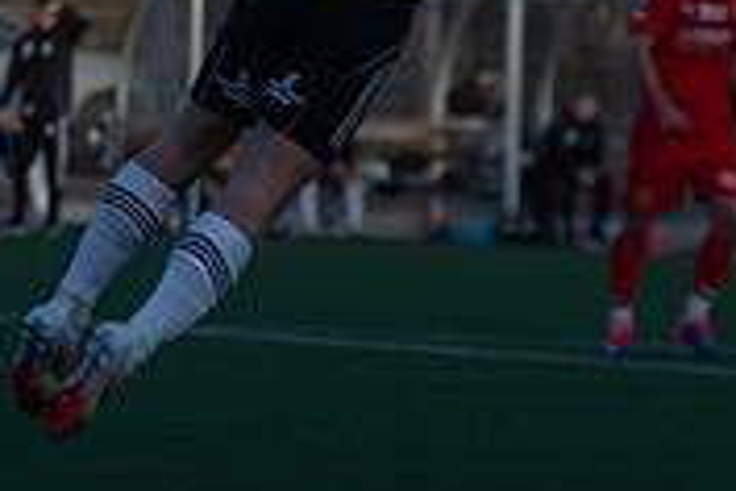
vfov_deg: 3.2
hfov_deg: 4.8
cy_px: 17
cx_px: 437
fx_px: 8709
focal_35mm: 426
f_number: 3.2
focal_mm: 130
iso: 100
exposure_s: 1/1000
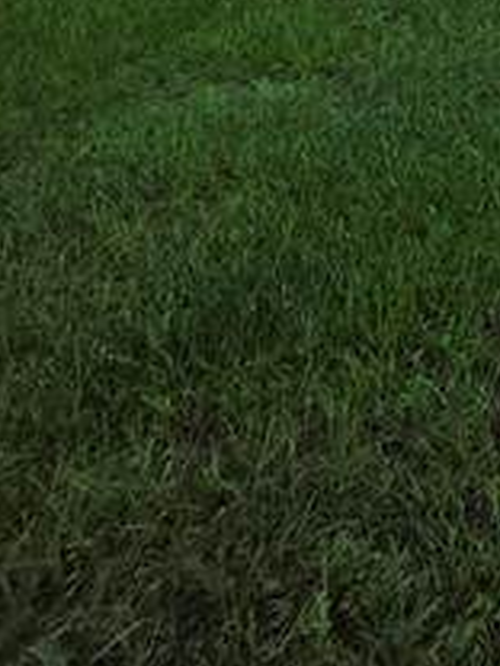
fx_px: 924
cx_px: 913
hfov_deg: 20.6
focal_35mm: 48
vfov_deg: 23.6
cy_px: -483
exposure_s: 1/120
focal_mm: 2.2
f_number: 1.9
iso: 25
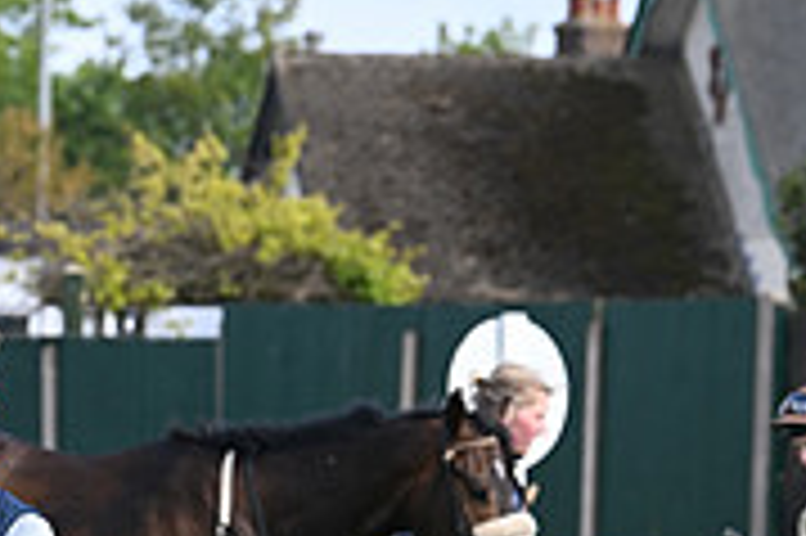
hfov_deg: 4.1
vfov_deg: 2.7
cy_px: 678
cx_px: -374
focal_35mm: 503
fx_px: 11251
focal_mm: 155
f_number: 6.3
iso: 400
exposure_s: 1/640
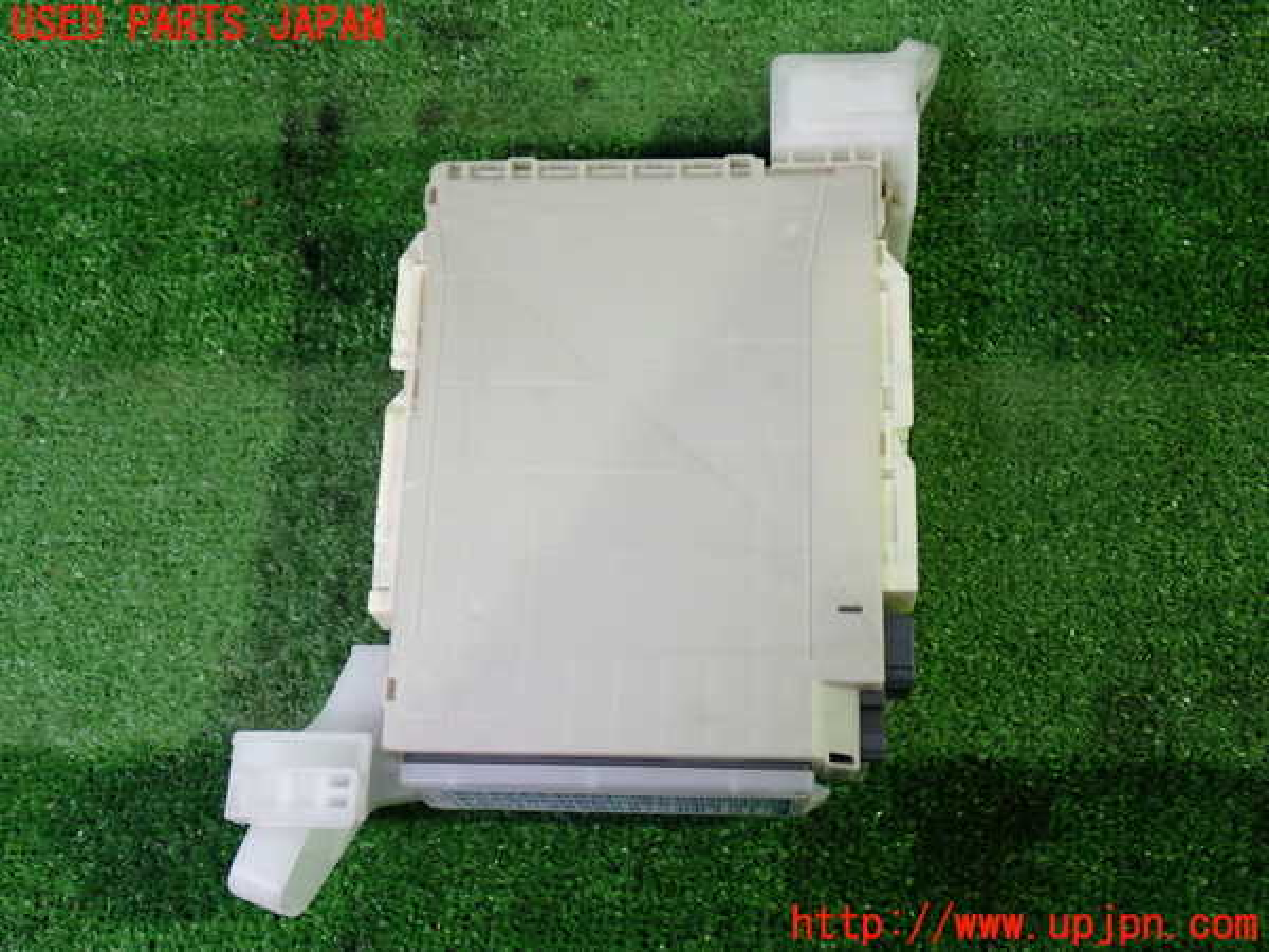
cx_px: 634
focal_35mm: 44
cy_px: 476
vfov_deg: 32.9
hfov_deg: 42.9
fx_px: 1613
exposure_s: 1/40
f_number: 2.9
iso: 500
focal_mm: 7.84
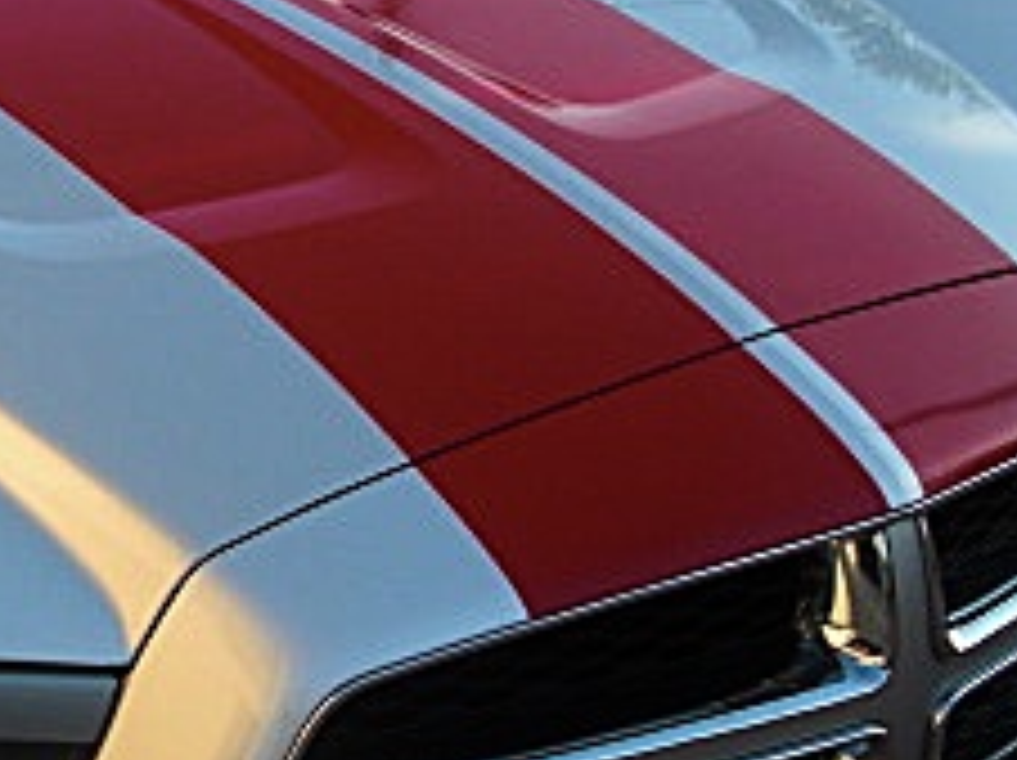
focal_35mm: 102
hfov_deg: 18.9
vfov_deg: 14.5
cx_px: 94
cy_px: 423
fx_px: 2994
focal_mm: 6.3
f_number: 2.8
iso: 50
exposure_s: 1/250
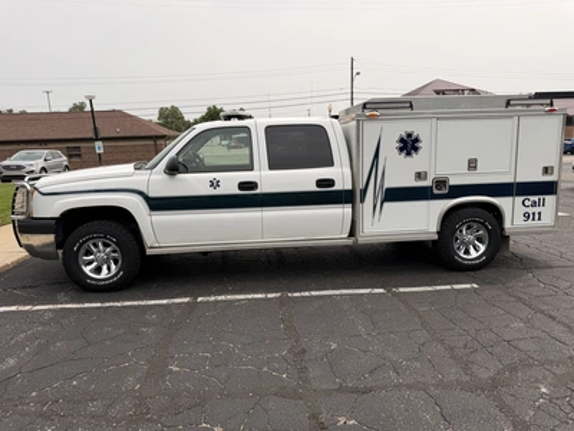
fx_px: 398
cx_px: 287
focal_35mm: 24
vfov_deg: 56.8
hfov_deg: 71.6
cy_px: 216
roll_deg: +2.8
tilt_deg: -10.8
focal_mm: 6.76
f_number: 1.78
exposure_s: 1/4975
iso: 80
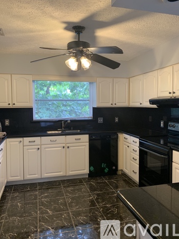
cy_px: 116
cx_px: 88
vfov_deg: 65.3
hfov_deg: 51.4
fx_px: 186
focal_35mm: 27
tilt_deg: -1.4
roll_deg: +1.0
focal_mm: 4.25
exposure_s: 1/60
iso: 160
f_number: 1.8
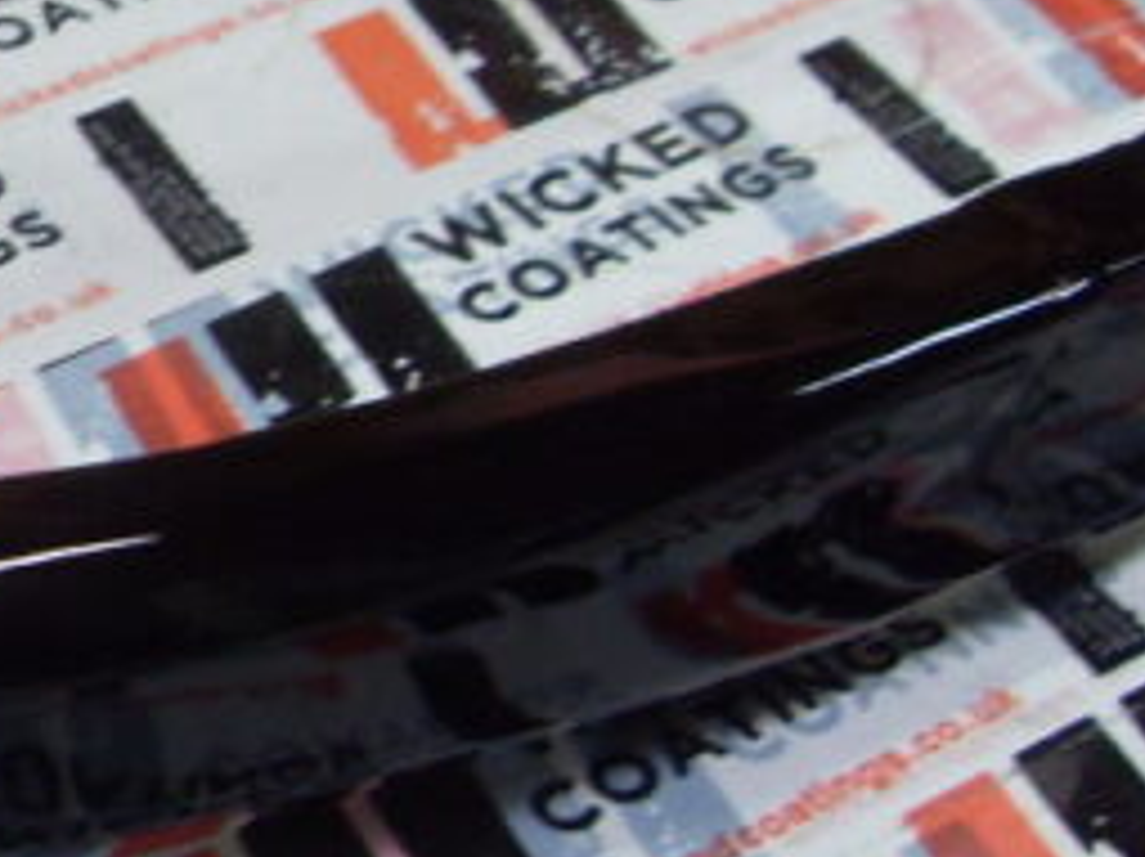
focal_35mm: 110
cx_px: -355
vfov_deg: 13.4
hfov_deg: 16.8
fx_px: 3637
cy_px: 162
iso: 160
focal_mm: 6.3
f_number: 2.8
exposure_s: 1/45
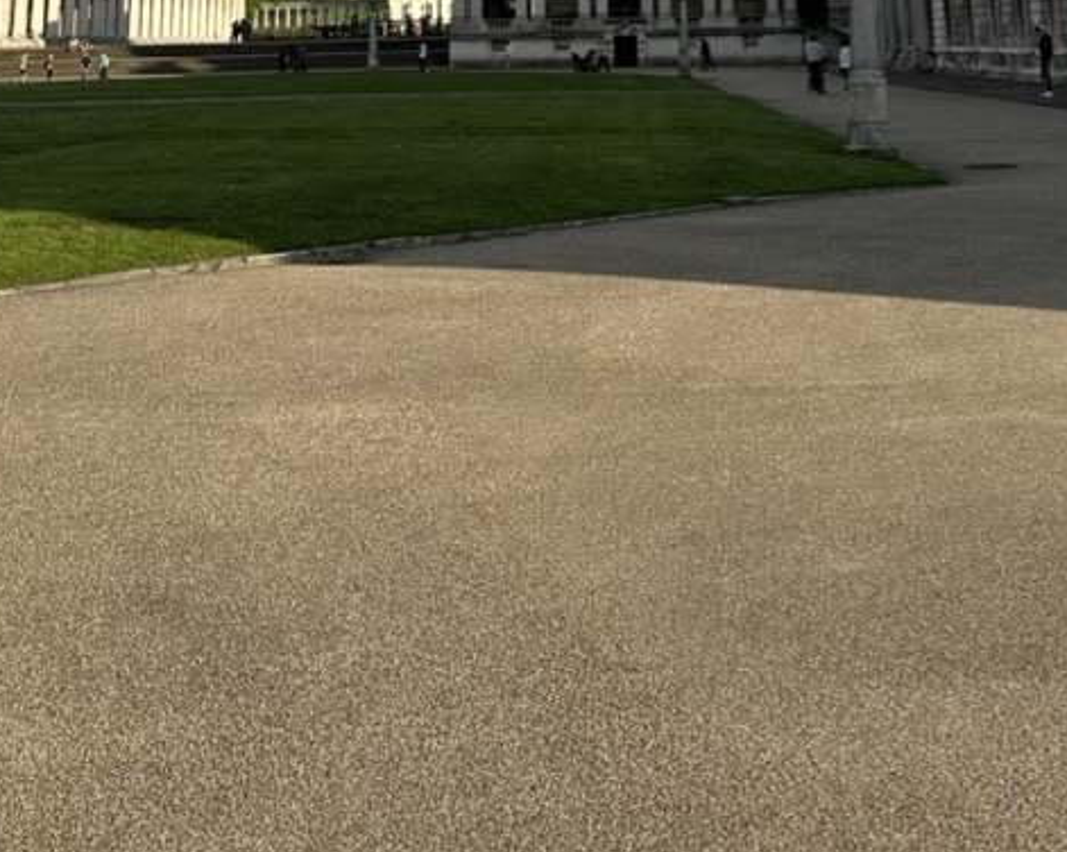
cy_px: -236
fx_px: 1609
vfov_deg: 25.7
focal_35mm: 51
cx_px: 620
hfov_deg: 36.6
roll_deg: +1.1
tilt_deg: +10.2
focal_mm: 6.86
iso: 80
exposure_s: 1/3597
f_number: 1.78
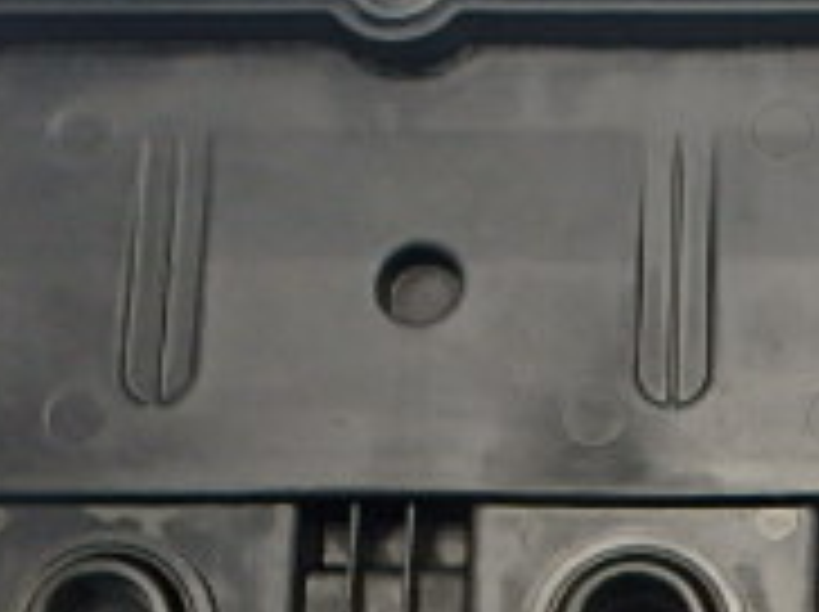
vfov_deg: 18.5
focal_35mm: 74
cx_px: 832
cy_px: 796
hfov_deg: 25.0
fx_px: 1749
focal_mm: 3.7
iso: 200
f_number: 3.5
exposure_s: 1/30
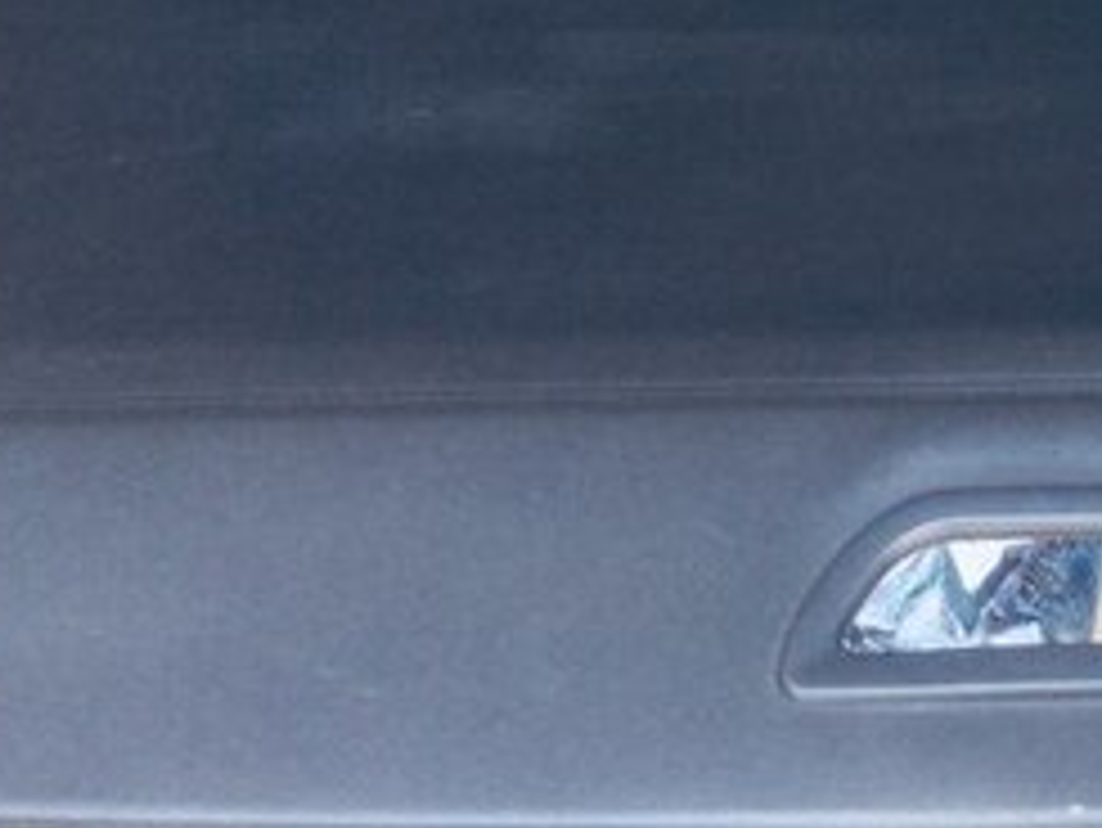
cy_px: -272
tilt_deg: -23.8
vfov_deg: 17.6
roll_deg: -0.5
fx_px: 2484
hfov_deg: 23.5
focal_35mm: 78
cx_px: 1205
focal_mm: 4.15
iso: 40
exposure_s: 1/50
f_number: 2.2
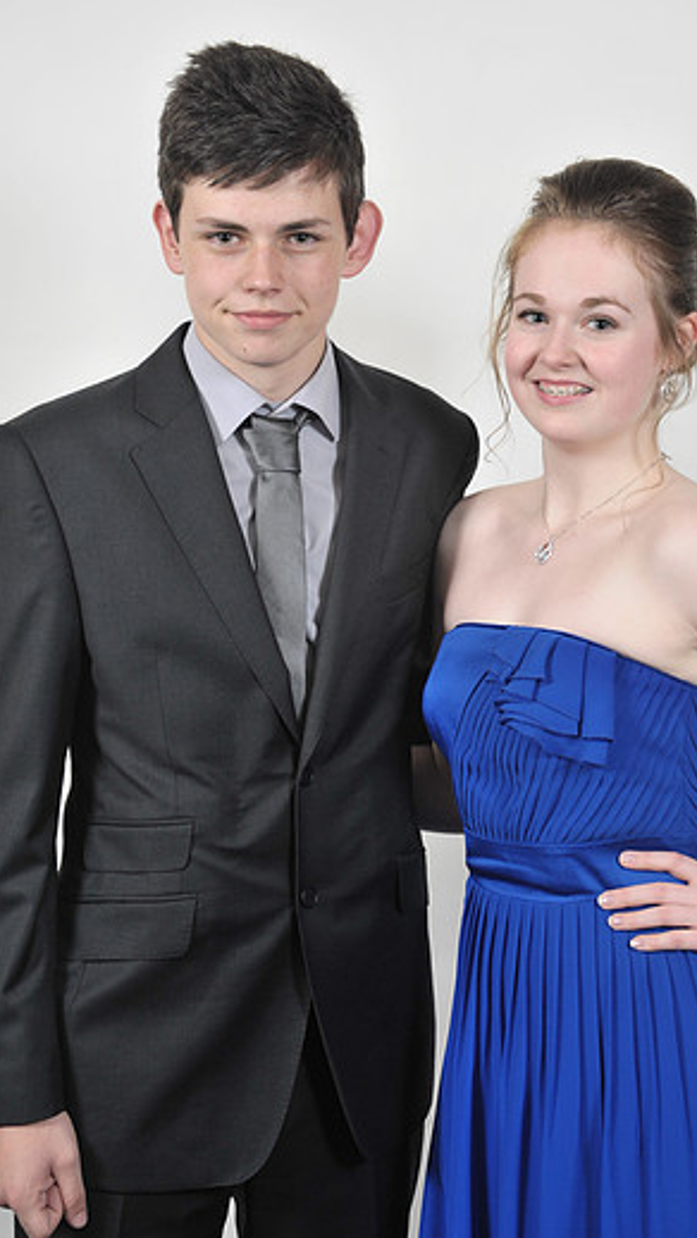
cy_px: 570
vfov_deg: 27.9
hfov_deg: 15.9
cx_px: 408
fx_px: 2497
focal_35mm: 76
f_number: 7.1
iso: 1000
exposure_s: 1/160
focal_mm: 65
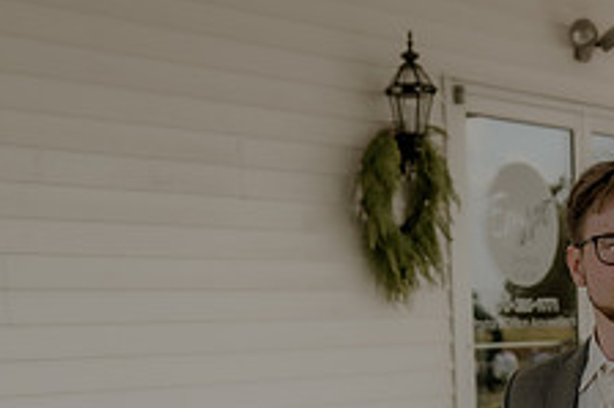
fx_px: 1500
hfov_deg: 22.8
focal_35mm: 88
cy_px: 526
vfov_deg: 14.8
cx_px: 504
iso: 400
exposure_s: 1/2500
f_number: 1.8
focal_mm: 23
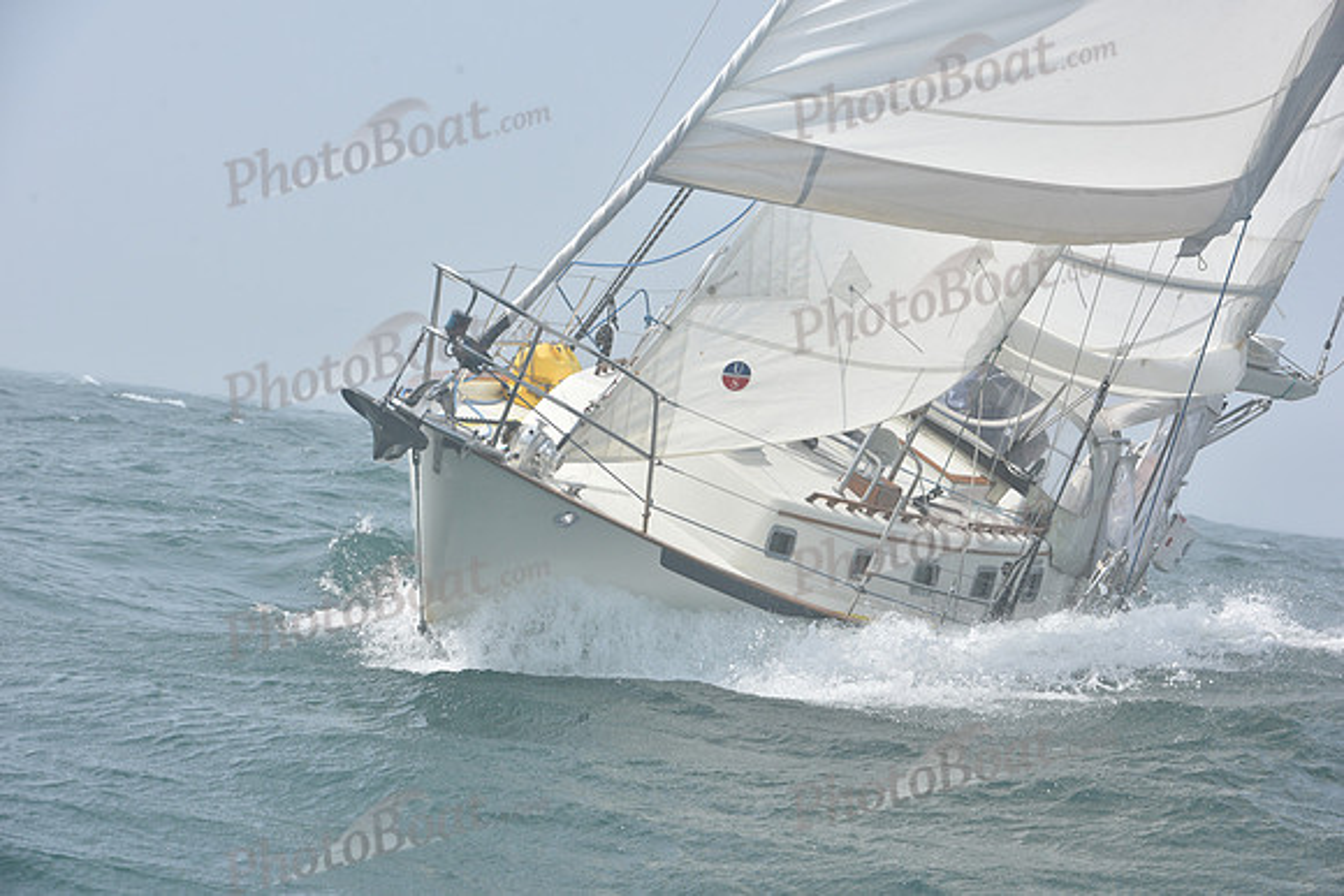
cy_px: 448
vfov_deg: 10.2
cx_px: 672
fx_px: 5041
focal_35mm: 135
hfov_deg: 15.2
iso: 320
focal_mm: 135
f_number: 11
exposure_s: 1/800
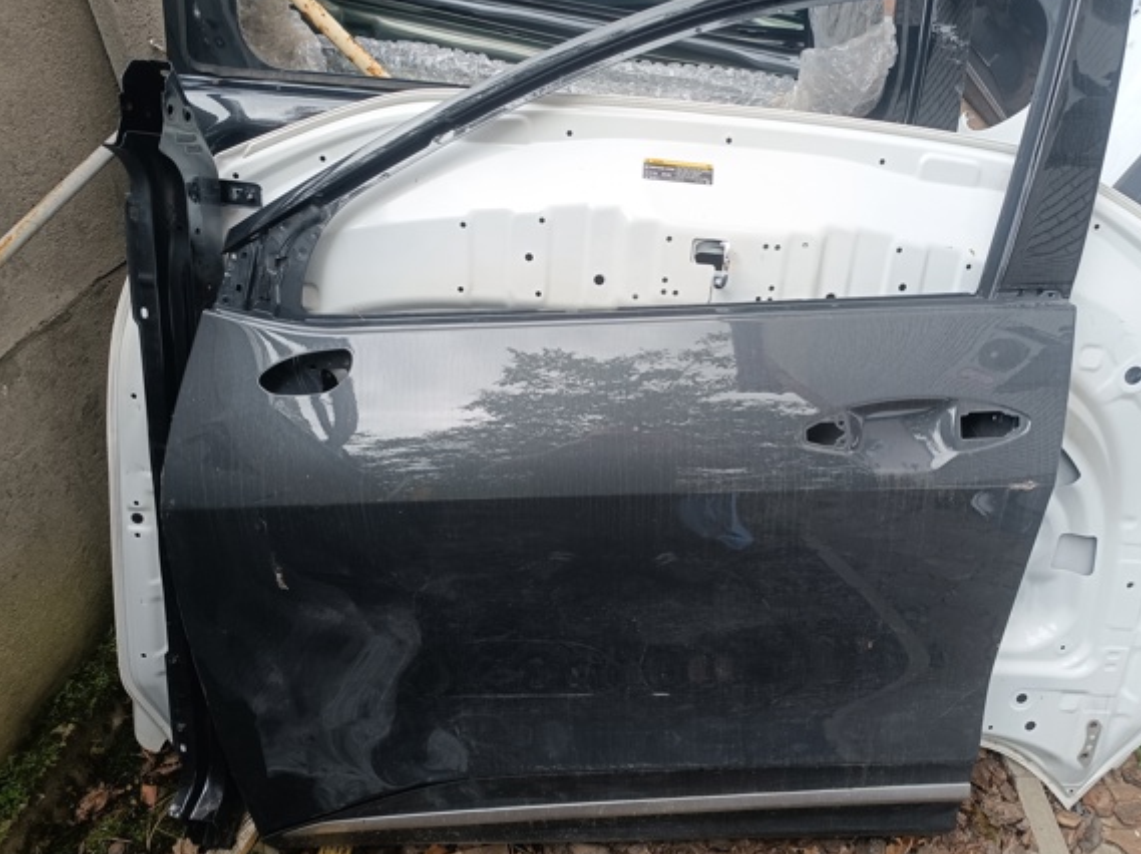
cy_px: 426
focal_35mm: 27
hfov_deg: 65.1
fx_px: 889
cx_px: 640
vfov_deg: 51.3
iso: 104
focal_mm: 6.14
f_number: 1.65
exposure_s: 1/100
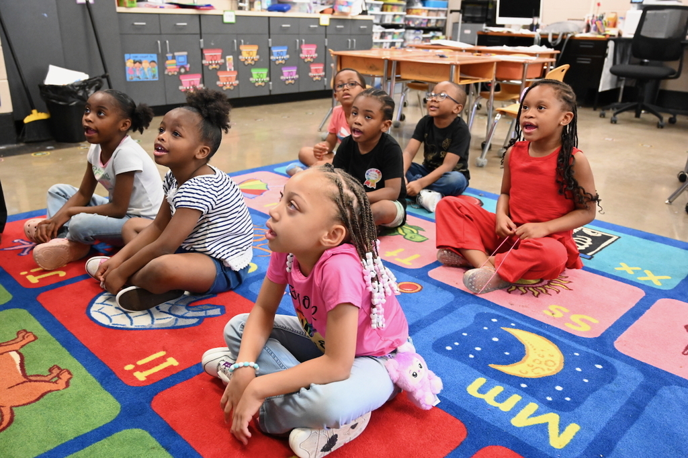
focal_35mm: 30
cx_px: 344
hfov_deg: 61.9
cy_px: 229
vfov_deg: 43.6
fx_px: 573
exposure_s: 1/250
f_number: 4
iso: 9000
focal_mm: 30
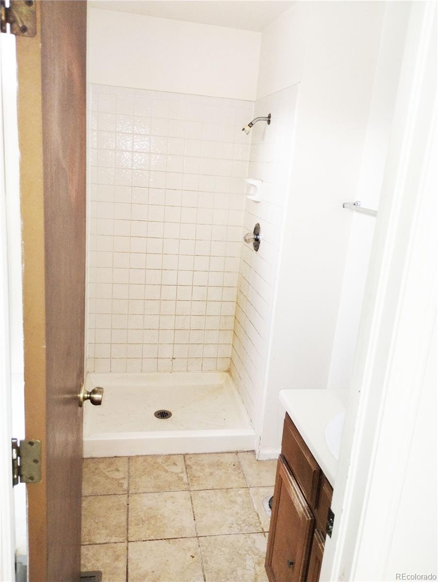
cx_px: 219
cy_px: 291
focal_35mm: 28
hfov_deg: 49.8
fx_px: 471
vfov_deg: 63.4
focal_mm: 4.27
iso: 450
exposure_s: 1/30
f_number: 1.8
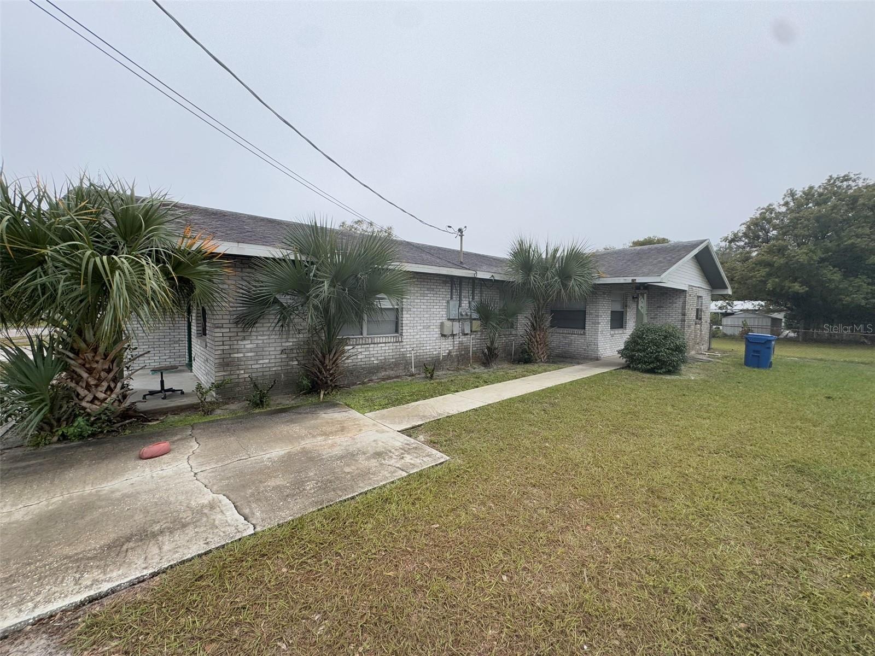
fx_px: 354
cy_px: 328
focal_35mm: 14
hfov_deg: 102.1
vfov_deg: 85.7
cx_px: 438
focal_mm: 2.22
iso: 40
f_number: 2.2
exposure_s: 1/440
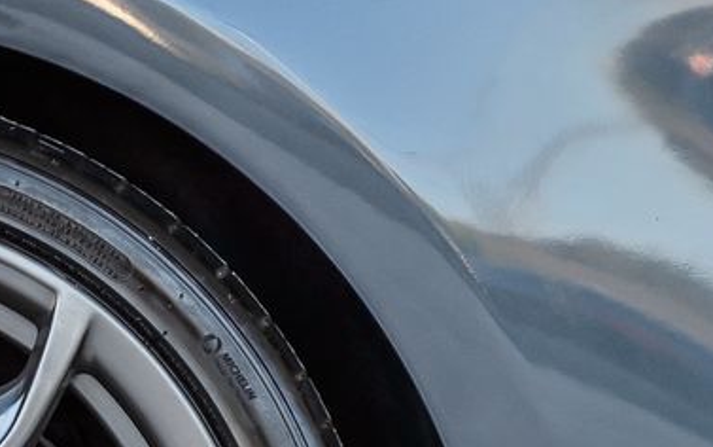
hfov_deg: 8.0
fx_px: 5035
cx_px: -186
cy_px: 627
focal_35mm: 259
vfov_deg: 5.0
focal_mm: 70
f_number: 4
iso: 400
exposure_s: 1/500
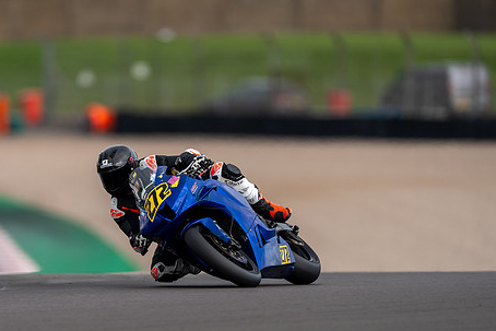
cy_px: 196
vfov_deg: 1.6
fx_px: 11893
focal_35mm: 863
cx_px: 163
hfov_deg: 2.4
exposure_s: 1/500
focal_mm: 600
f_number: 4
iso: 125
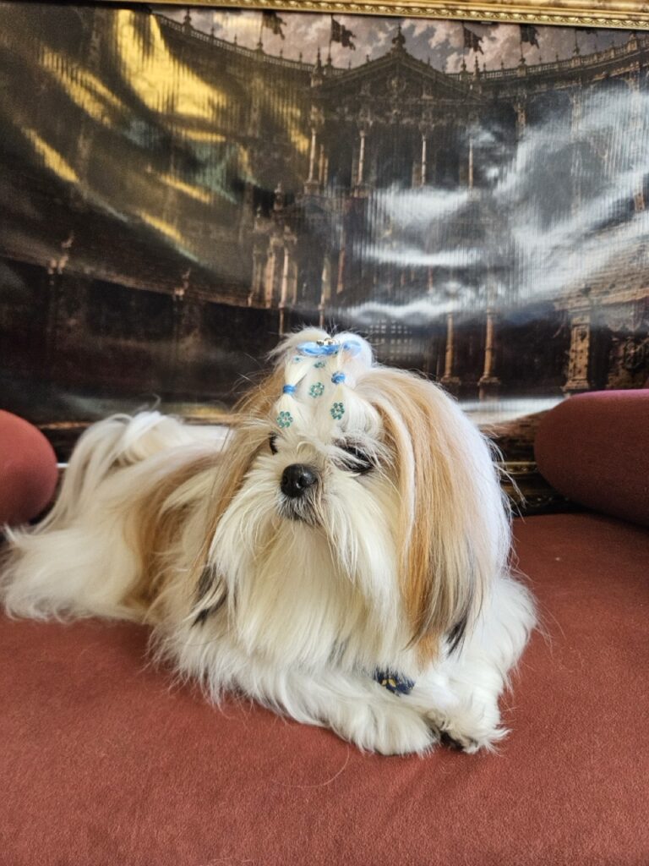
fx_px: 575
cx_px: 324
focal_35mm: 23
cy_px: 433
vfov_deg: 73.9
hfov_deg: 58.9
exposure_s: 1/359
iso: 400
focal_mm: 5.4
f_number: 1.8
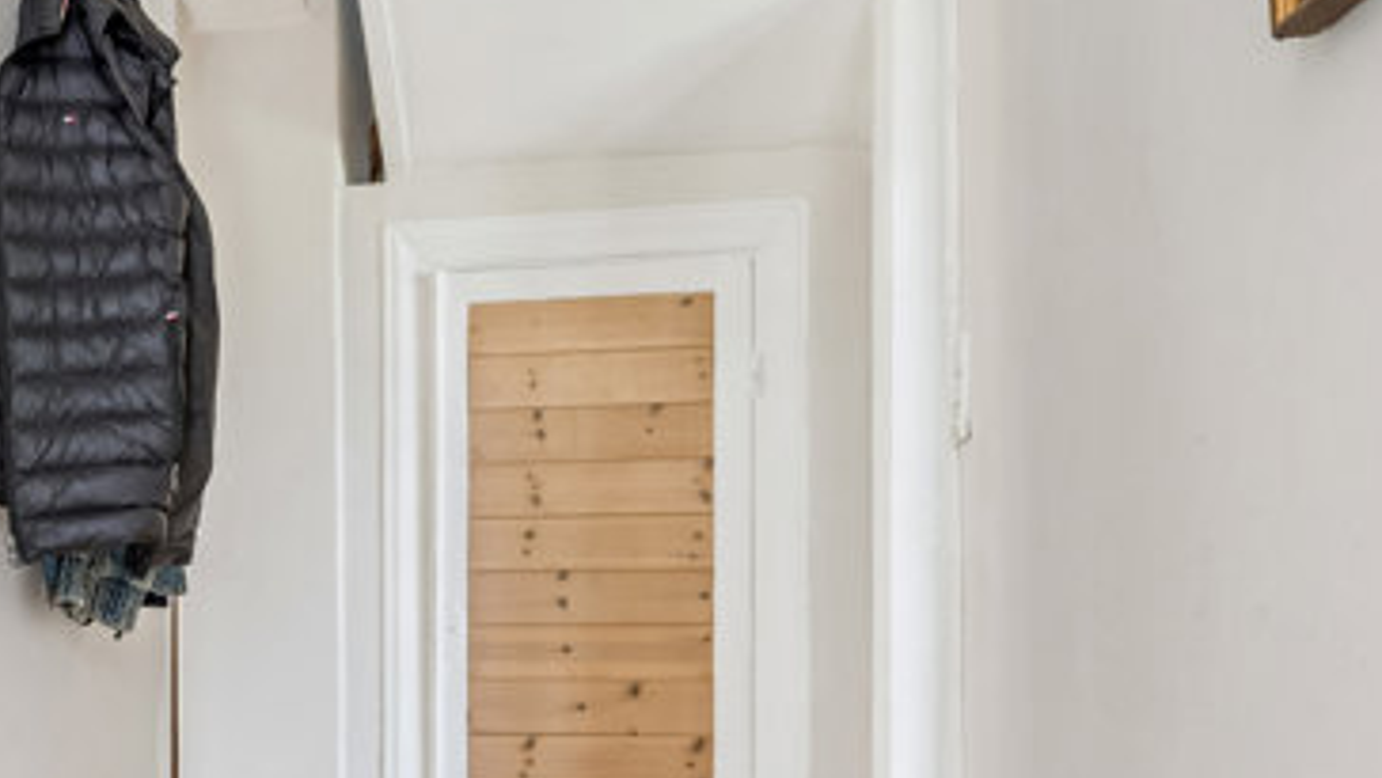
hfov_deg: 40.1
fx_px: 1728
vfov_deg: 25.2
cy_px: 560
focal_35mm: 47
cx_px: 121
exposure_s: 1/25
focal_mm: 20.5
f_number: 6.3
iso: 400
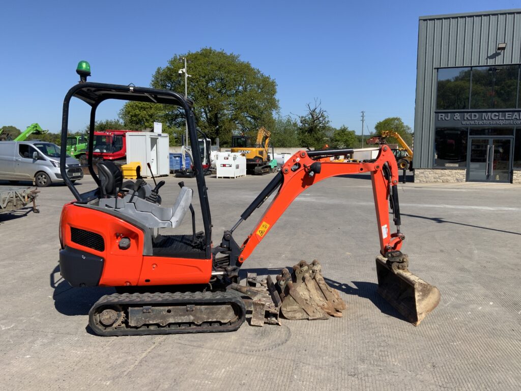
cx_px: 260
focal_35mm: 29
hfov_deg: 61.7
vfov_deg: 48.2
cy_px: 196
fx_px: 436
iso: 16
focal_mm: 3
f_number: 1.8
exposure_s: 1/2320
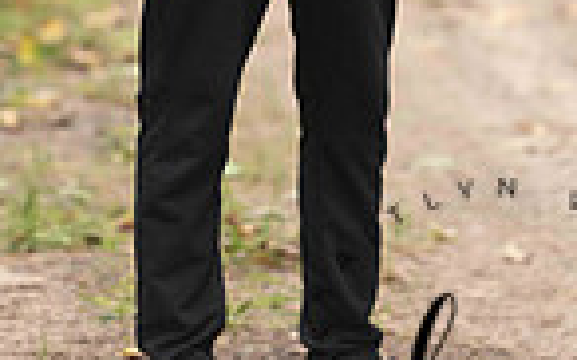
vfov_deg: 2.3
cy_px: -245
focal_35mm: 580
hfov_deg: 3.6
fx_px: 9114
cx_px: 261
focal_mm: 185
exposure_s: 1/320
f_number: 2.8
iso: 500
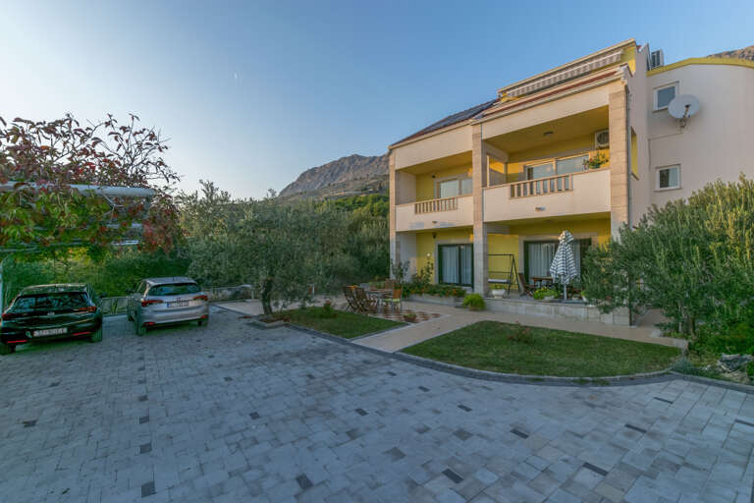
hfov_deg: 100.4
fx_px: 314
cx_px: 377
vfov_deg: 77.3
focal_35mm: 15
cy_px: 252
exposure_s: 1/160
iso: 100
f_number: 8
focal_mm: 10
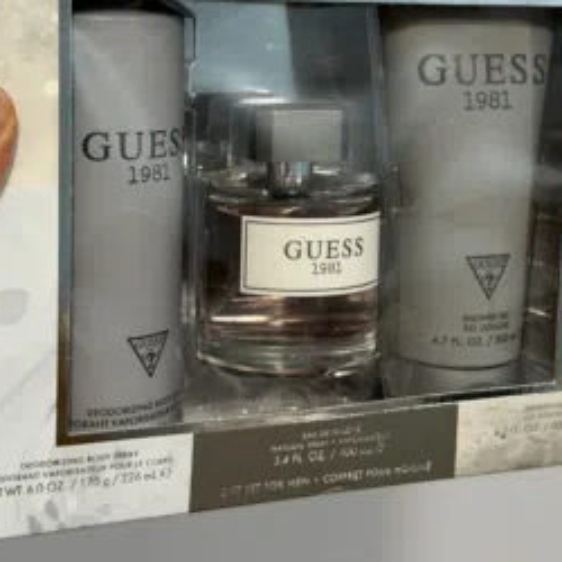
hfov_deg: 25.3
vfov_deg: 25.0
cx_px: 306
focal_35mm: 68
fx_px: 1249
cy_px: 126
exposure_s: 1/57
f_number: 1.78
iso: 250
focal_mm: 6.76
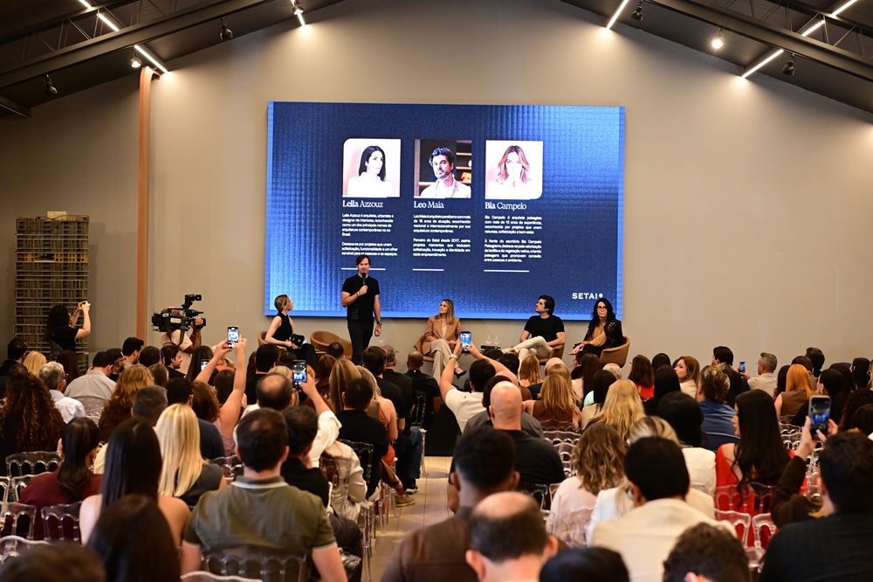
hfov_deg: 39.6
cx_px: 436
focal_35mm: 50
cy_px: 291
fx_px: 1212
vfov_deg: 27.0
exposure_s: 1/160
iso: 2500
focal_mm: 50
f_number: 3.5
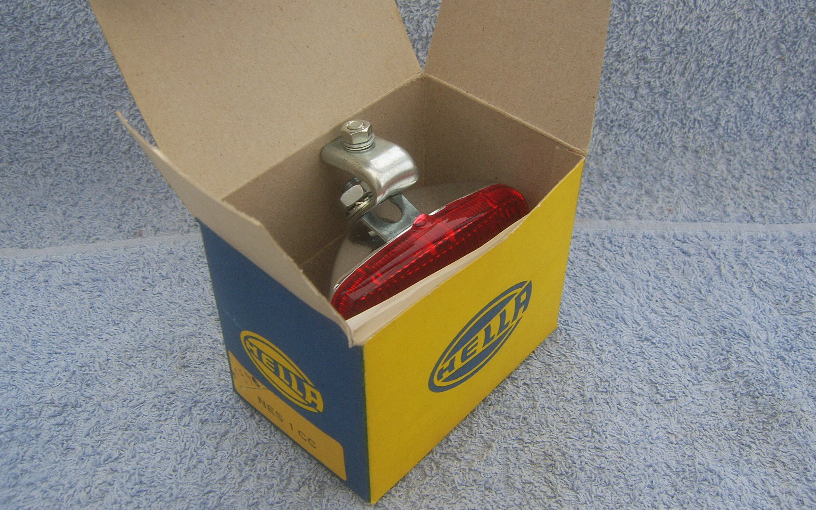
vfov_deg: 31.2
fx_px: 912
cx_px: 414
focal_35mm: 41
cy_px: 219
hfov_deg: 48.2
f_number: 3.5
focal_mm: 7.8
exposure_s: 1/100
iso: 50
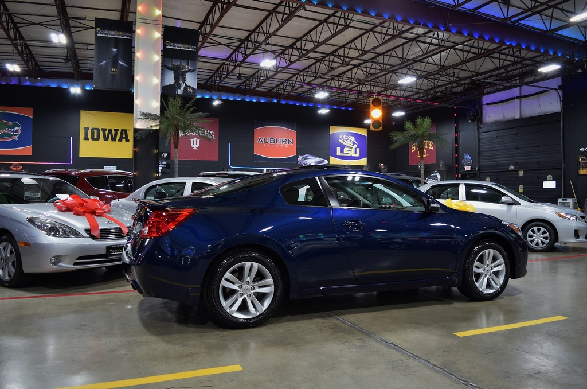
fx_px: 439
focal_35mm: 27
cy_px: 194
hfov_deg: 67.5
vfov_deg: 47.7
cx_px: 294
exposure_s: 1/60
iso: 800
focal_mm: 18
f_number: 3.5
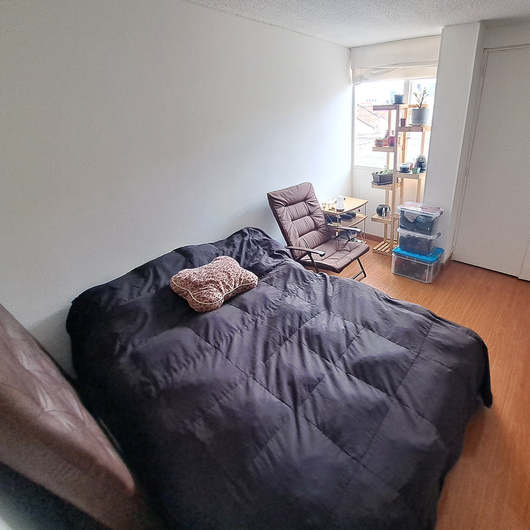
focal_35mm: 16
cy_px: 260
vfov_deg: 87.4
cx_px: 335
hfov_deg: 85.5
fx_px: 277
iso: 80
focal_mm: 1.74
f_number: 2.2
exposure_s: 1/40
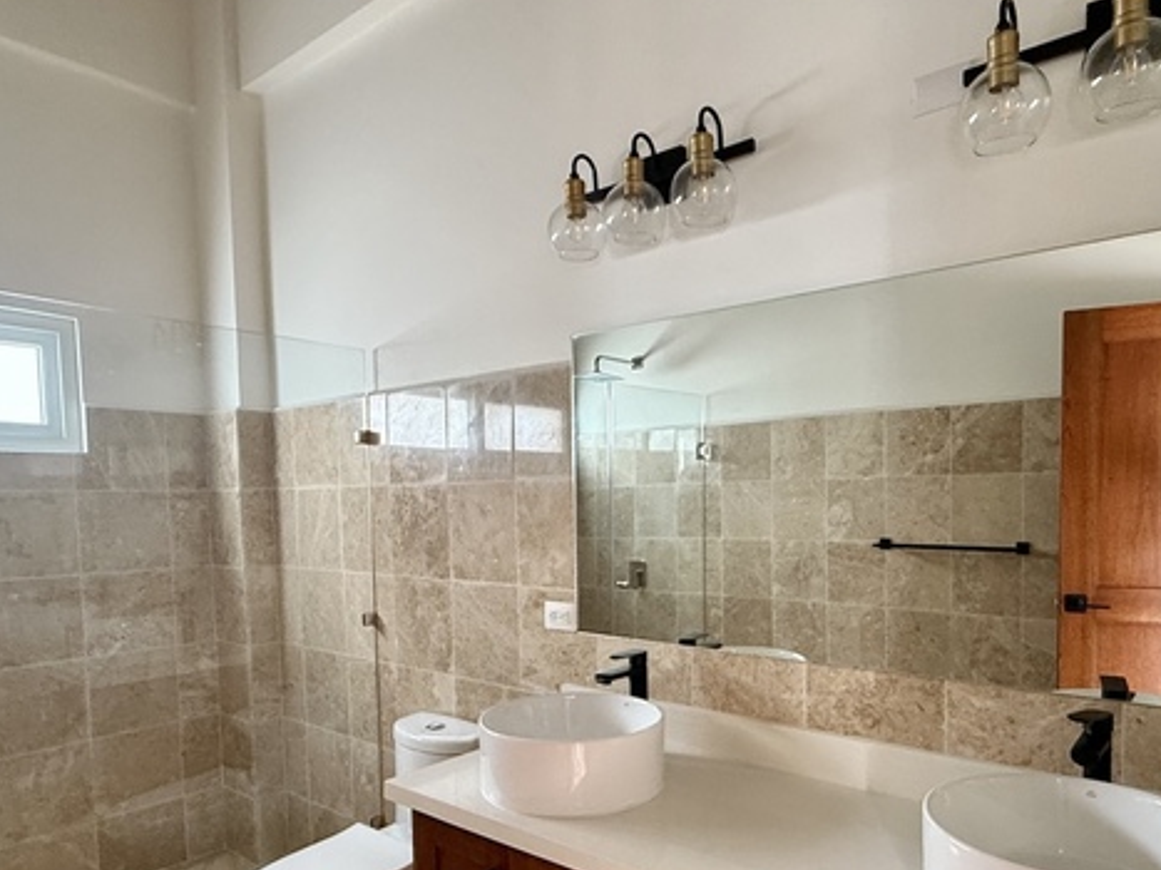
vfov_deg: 56.1
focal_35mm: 24
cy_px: 549
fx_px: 805
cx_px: 651
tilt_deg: -3.8
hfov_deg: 71.3
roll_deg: +0.3
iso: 400
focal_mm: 2.22
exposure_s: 1/63
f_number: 2.2
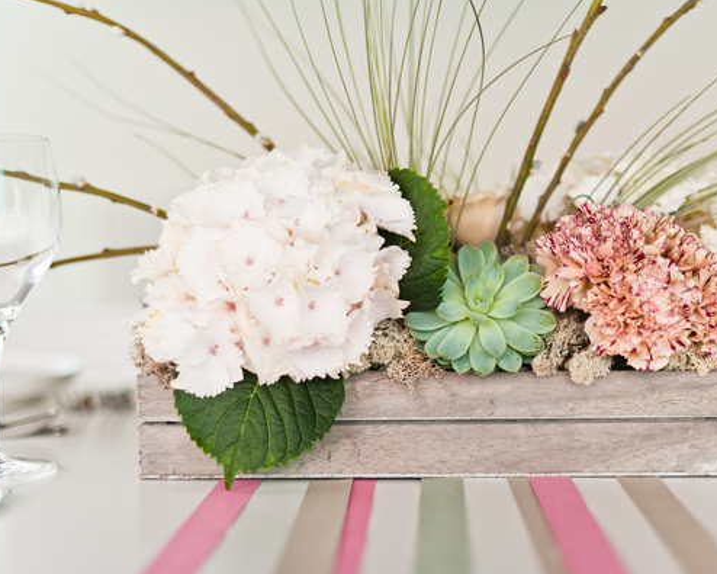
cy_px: 286
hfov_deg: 33.0
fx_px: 1209
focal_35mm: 57
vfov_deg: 26.7
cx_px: 418
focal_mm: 50
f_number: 2
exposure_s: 1/500
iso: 200
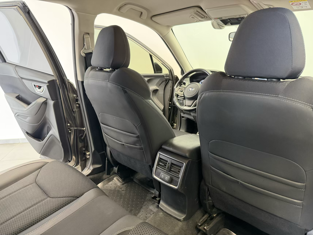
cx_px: 156
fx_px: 217
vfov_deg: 56.8
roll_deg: -0.2
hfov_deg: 71.6
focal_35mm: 24
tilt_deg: -16.9
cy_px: 118
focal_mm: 6.76
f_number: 1.78
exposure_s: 1/60
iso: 500
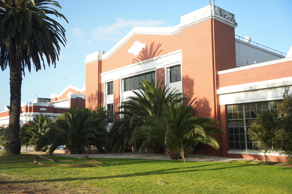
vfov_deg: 36.9
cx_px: 146
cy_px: 97
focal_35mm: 36
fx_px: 292
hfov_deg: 53.1
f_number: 3.2
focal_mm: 36
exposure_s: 1/100
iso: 100
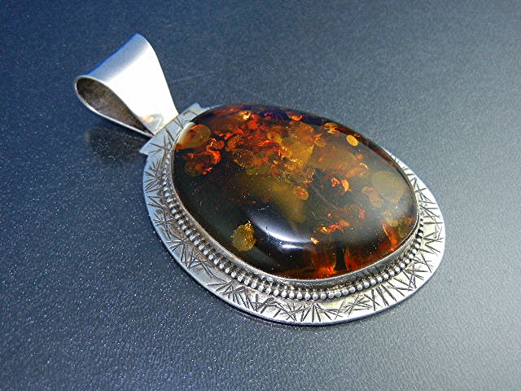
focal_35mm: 52
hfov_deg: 36.8
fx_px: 783
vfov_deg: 28.0
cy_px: 196
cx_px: 260
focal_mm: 9.3
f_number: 3.9
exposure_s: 1/30
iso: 266
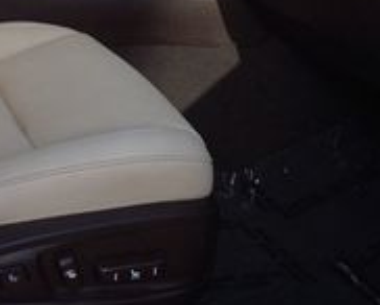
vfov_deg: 18.0
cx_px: -17
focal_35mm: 79
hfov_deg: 23.0
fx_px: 889
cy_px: -109
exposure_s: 1/100
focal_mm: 16
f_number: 9
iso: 100
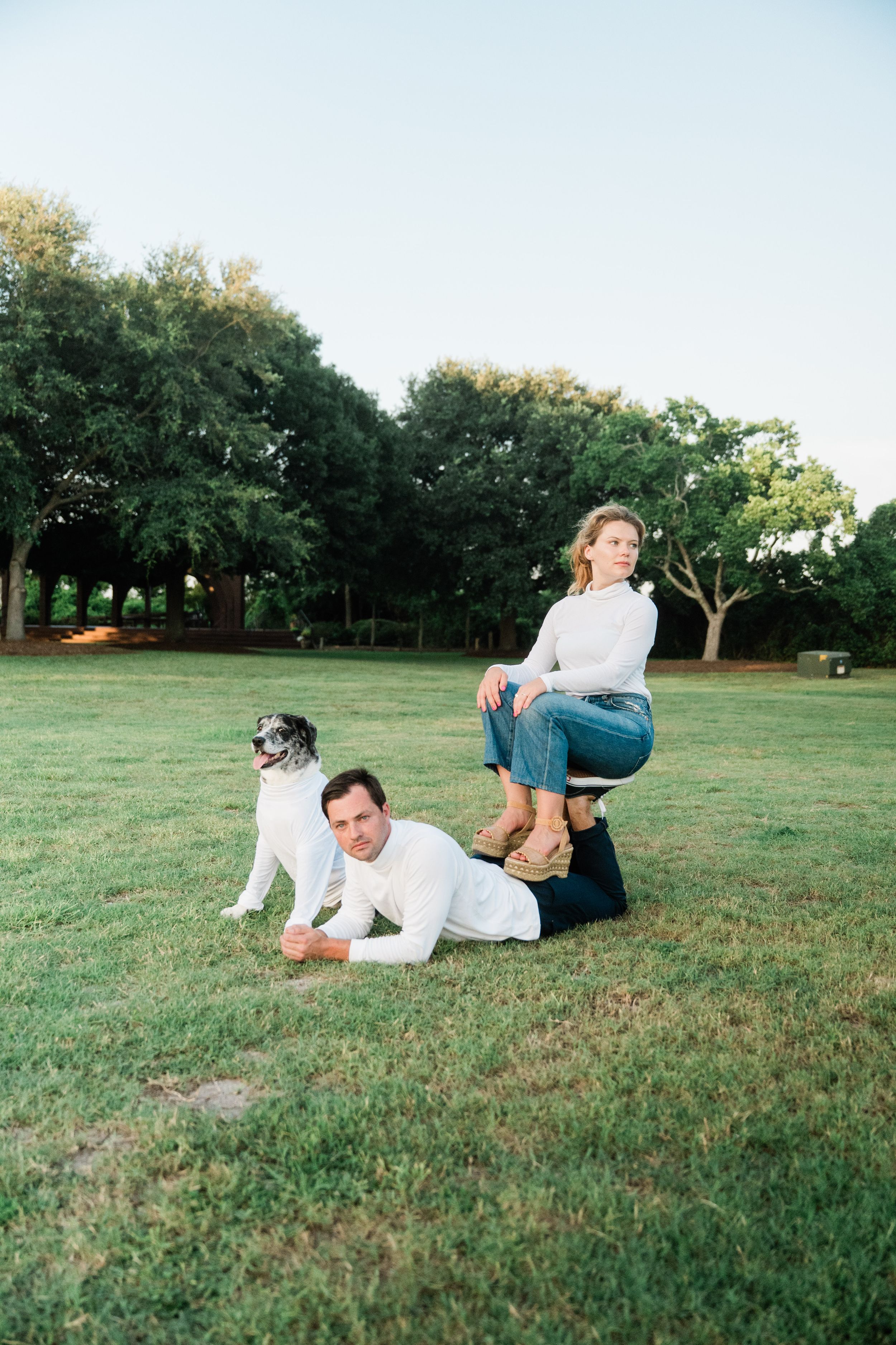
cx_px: 448
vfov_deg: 55.8
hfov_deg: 38.9
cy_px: 672
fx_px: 1269
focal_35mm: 34
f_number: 2.8
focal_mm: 34
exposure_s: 1/6400
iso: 1600
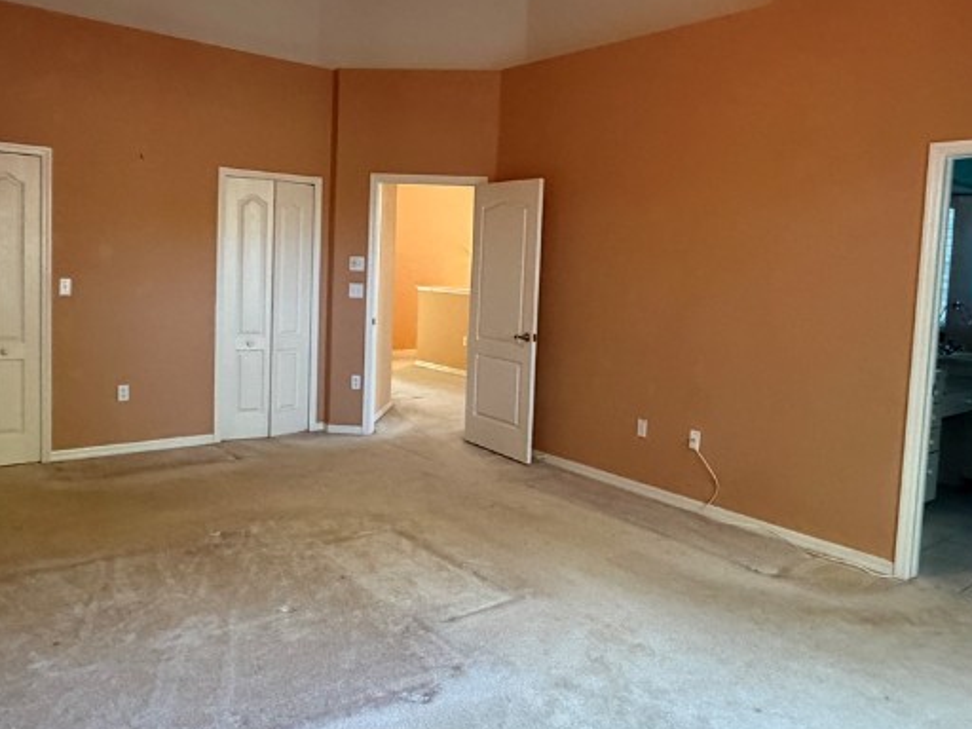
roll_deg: -2.0
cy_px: 313
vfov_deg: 49.6
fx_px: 786
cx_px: 478
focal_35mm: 28
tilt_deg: -3.9
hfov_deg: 63.4
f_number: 2.2
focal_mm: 2.22
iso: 640
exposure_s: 1/60
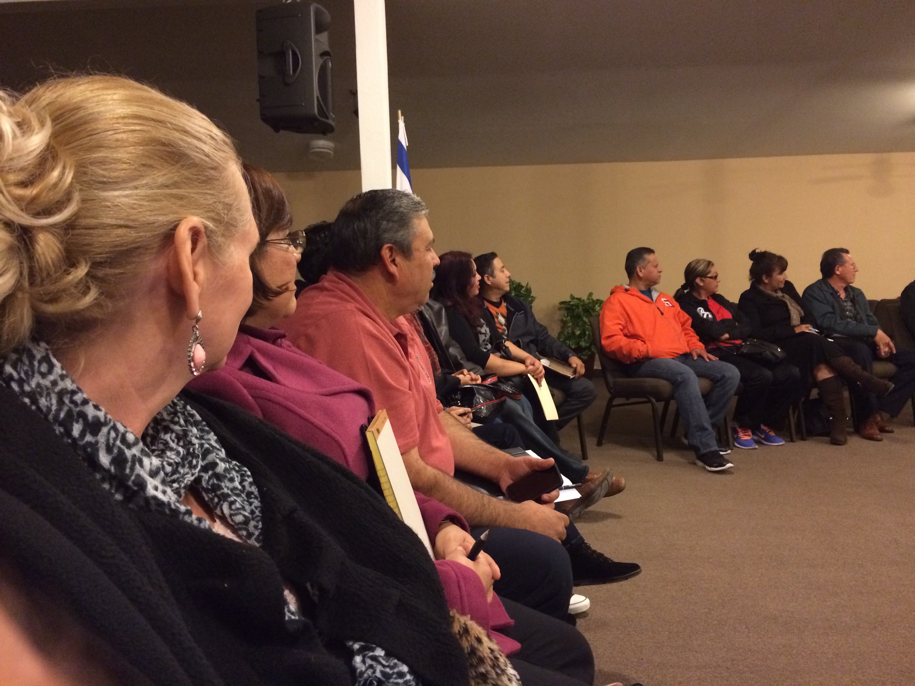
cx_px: 458
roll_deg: +2.4
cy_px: 343
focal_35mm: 29
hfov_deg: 61.7
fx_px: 767
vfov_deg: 48.2
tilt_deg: -3.3
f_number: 2.2
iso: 400
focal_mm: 4.15
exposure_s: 1/15
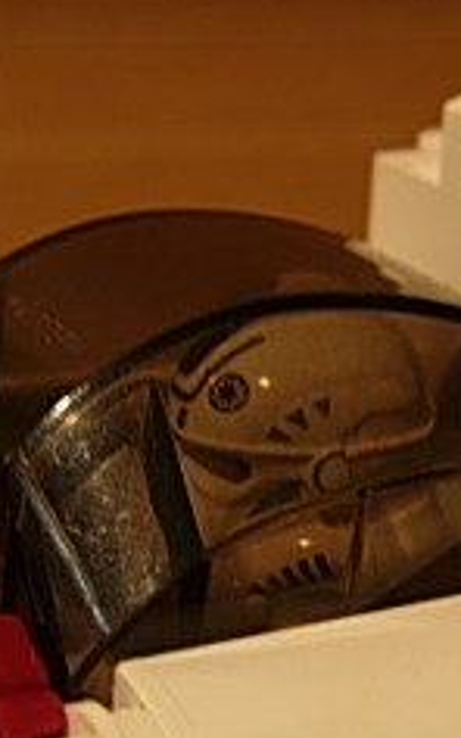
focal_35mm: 103
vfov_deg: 20.2
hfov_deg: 12.7
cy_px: 476
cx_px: 262
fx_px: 2072
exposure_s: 1/4.6
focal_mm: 7.5
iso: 50
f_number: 2.7
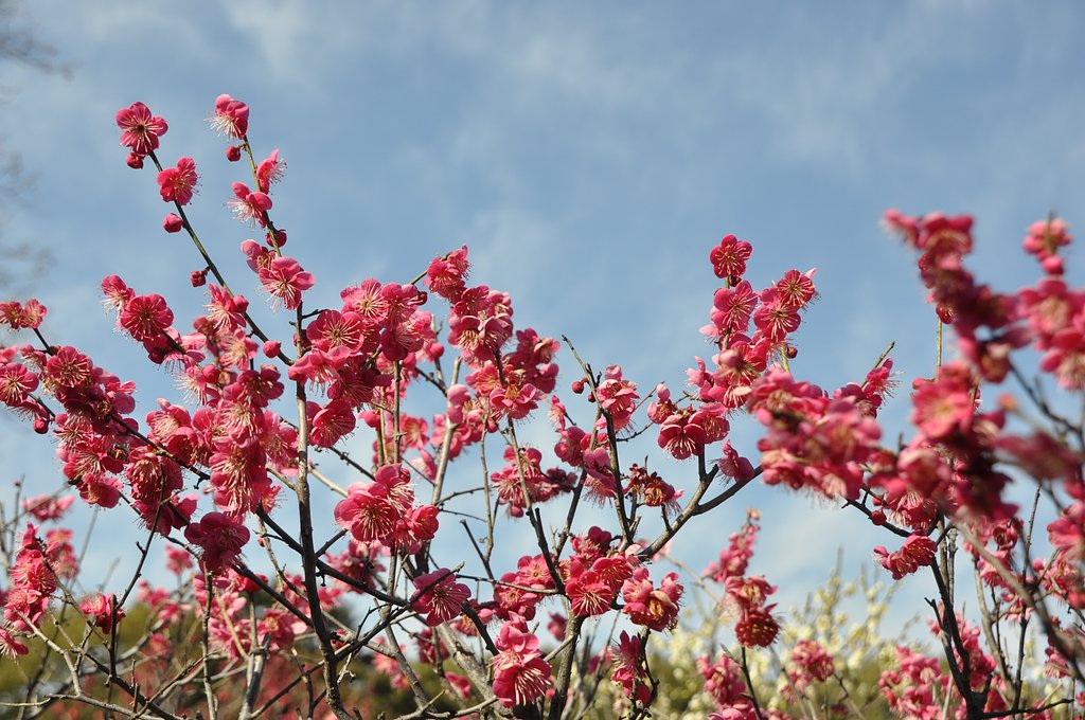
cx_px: 542
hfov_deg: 37.9
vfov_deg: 25.7
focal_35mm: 52
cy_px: 360
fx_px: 1580
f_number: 6.3
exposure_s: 1/800
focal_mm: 35
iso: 200
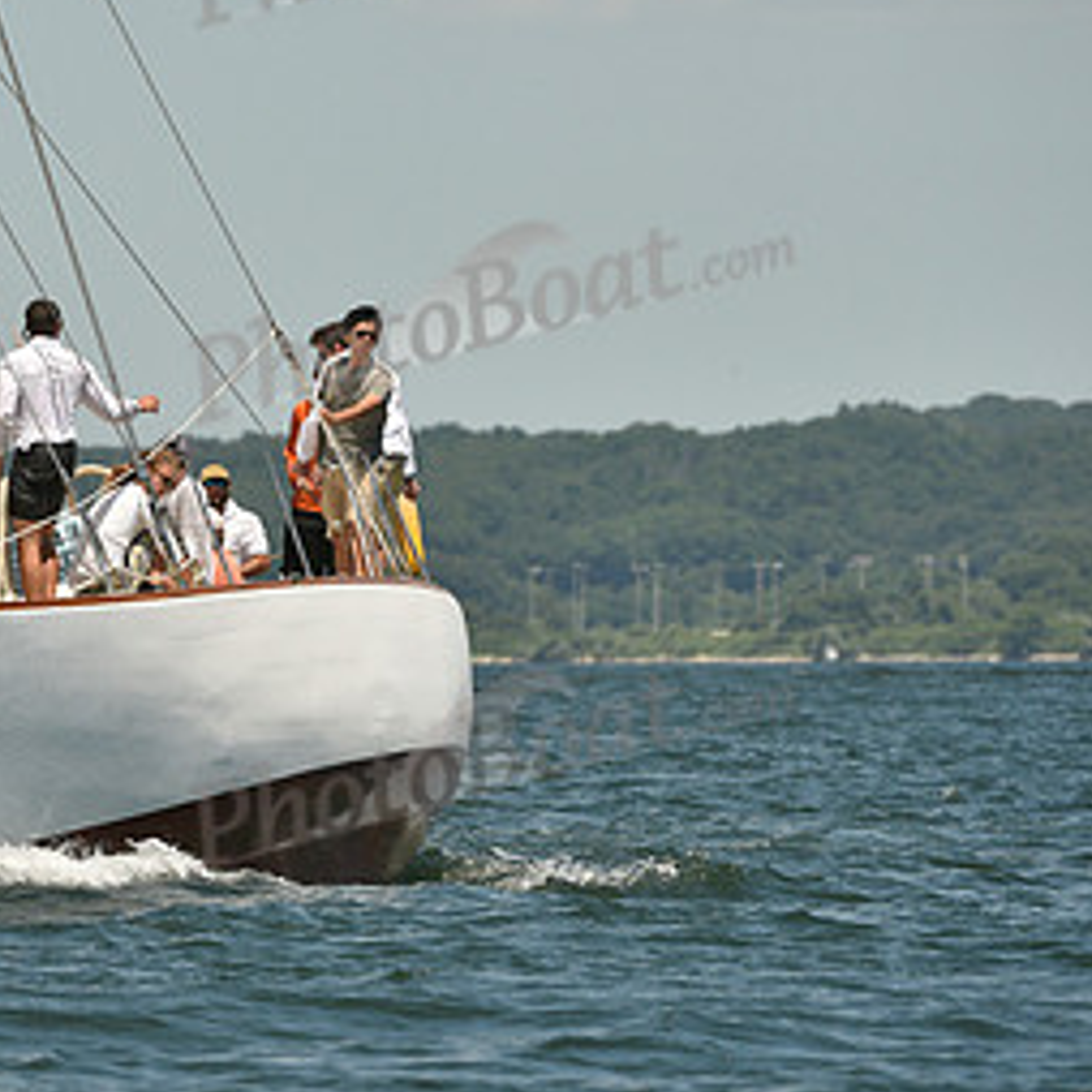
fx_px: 22878
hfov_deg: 2.7
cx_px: -30
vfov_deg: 2.7
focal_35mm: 641
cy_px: 595
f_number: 7.1
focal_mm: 330
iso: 250
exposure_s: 1/1250
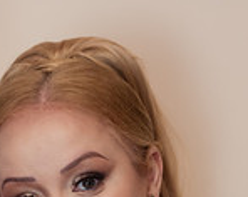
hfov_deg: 10.4
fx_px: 1349
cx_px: -35
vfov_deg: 8.2
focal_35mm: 184
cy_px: 288
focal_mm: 50
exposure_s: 1/200
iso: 400
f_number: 3.2
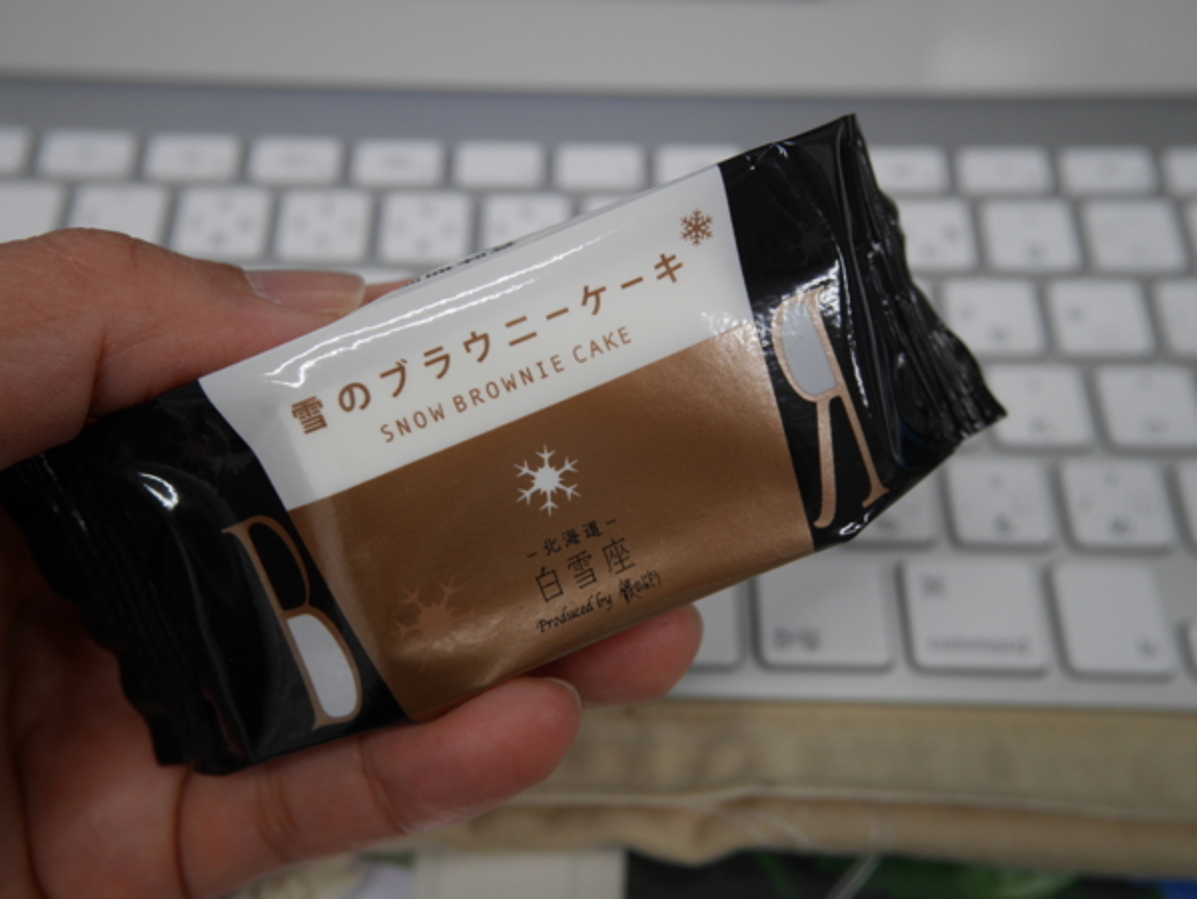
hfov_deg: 56.8
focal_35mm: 32
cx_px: 598
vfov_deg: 44.2
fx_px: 1107
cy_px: 450
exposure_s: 1/80
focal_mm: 16
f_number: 3.9
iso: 200
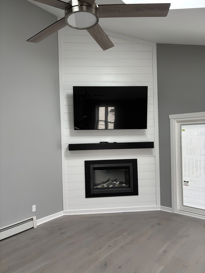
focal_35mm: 26
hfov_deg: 53.1
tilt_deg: -2.9
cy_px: 136
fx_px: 205
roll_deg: +0.6
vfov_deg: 67.3
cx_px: 102
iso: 500
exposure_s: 1/60
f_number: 1.6
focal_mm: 5.96
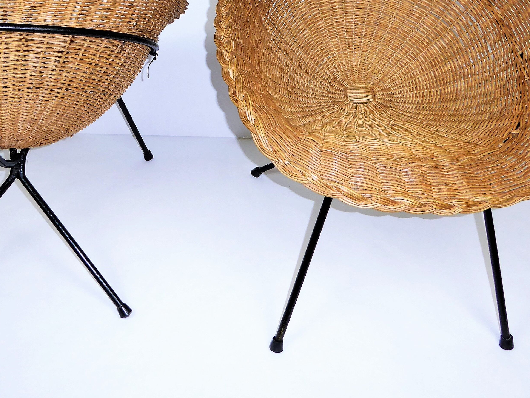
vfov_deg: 36.7
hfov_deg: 48.7
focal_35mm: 38
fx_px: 582
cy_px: 94
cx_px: 211
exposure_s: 1/60
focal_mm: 4.3
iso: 160
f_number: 4
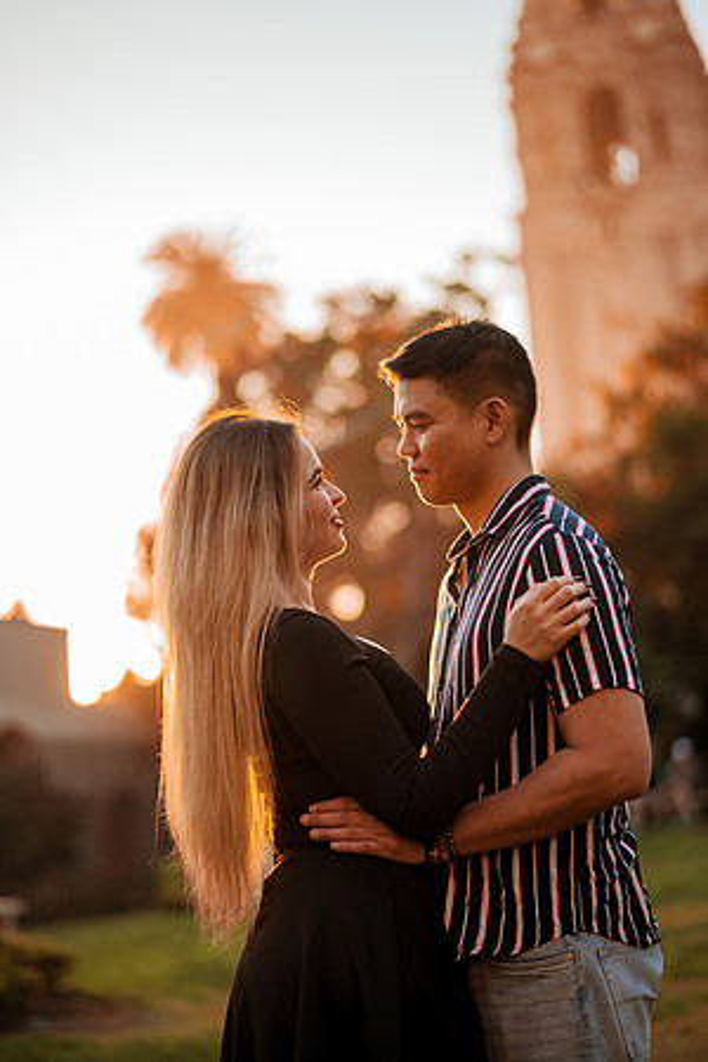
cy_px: 531
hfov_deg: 23.4
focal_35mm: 58
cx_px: 354
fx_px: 1711
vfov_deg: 34.5
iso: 100
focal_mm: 58
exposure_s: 1/800
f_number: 1.4
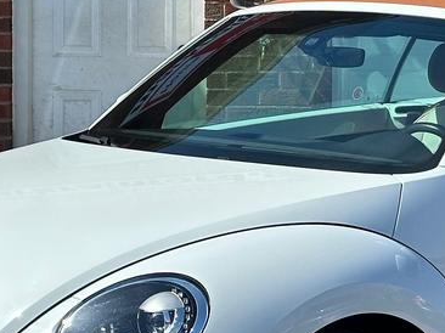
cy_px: 85
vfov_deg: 8.8
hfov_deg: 11.7
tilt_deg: -1.9
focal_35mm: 168
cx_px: 364
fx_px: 2158
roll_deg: -0.3
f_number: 1.78
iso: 64
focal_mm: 6.86
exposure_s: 1/3597
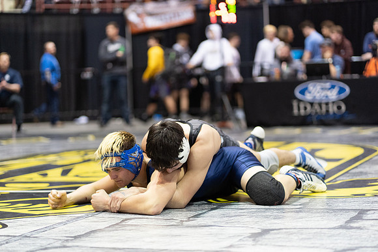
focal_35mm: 85
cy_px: 126
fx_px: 893
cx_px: 189
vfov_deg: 16.1
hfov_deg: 23.9
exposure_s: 1/500
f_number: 1.8
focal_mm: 85
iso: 2500
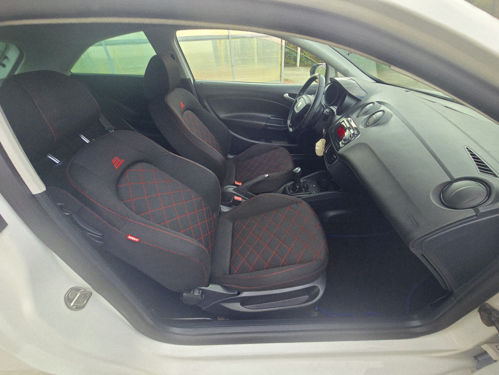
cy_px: 188
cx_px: 250
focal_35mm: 13
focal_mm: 2.2
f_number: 2.2
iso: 50
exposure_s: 1/188
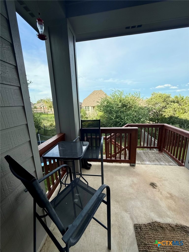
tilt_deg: -12.0
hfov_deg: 85.7
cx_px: 94
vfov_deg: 102.1
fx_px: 102
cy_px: 126
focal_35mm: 14
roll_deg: +2.0
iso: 64
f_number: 2.2
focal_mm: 2.22
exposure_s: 1/789
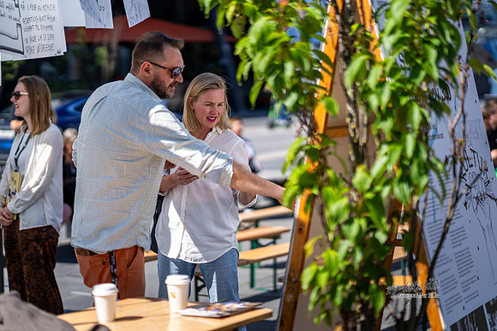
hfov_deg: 23.9
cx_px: 248
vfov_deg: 16.1
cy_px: 166
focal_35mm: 85
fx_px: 1174
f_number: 1.4
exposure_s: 1/5000
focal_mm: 85
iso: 64
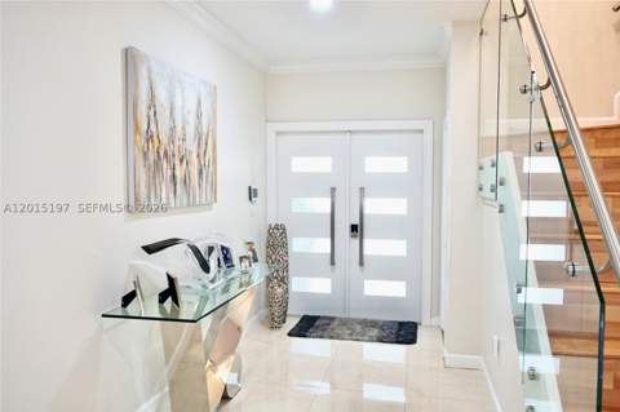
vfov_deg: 43.5
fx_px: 516
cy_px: 206
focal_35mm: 30
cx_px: 310
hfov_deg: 62.0
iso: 1250
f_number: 4
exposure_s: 1/60
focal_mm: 20
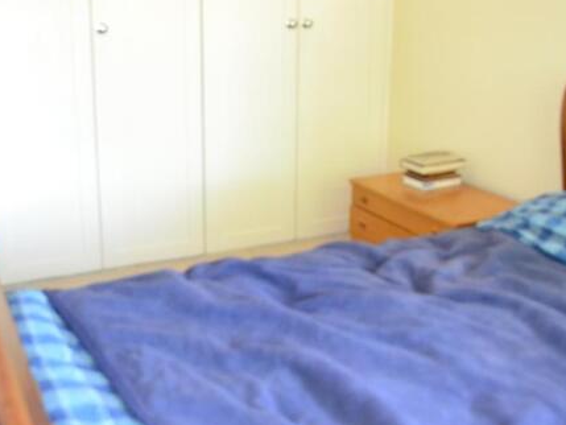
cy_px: 162
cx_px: 270
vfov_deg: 32.7
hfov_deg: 42.9
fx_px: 720
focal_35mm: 44
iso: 3200
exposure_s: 1/100
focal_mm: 20
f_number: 4.5
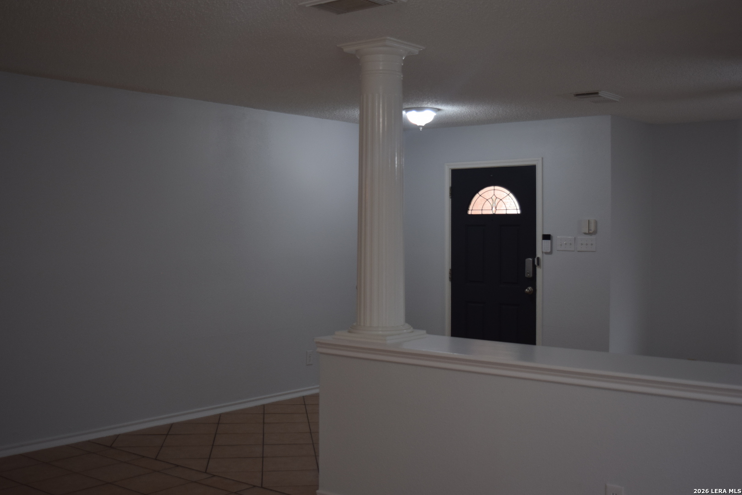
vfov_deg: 30.9
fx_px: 897
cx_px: 371
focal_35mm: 44
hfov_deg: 45.0
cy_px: 248
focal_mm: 29
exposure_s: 1/80
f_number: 4.5
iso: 400
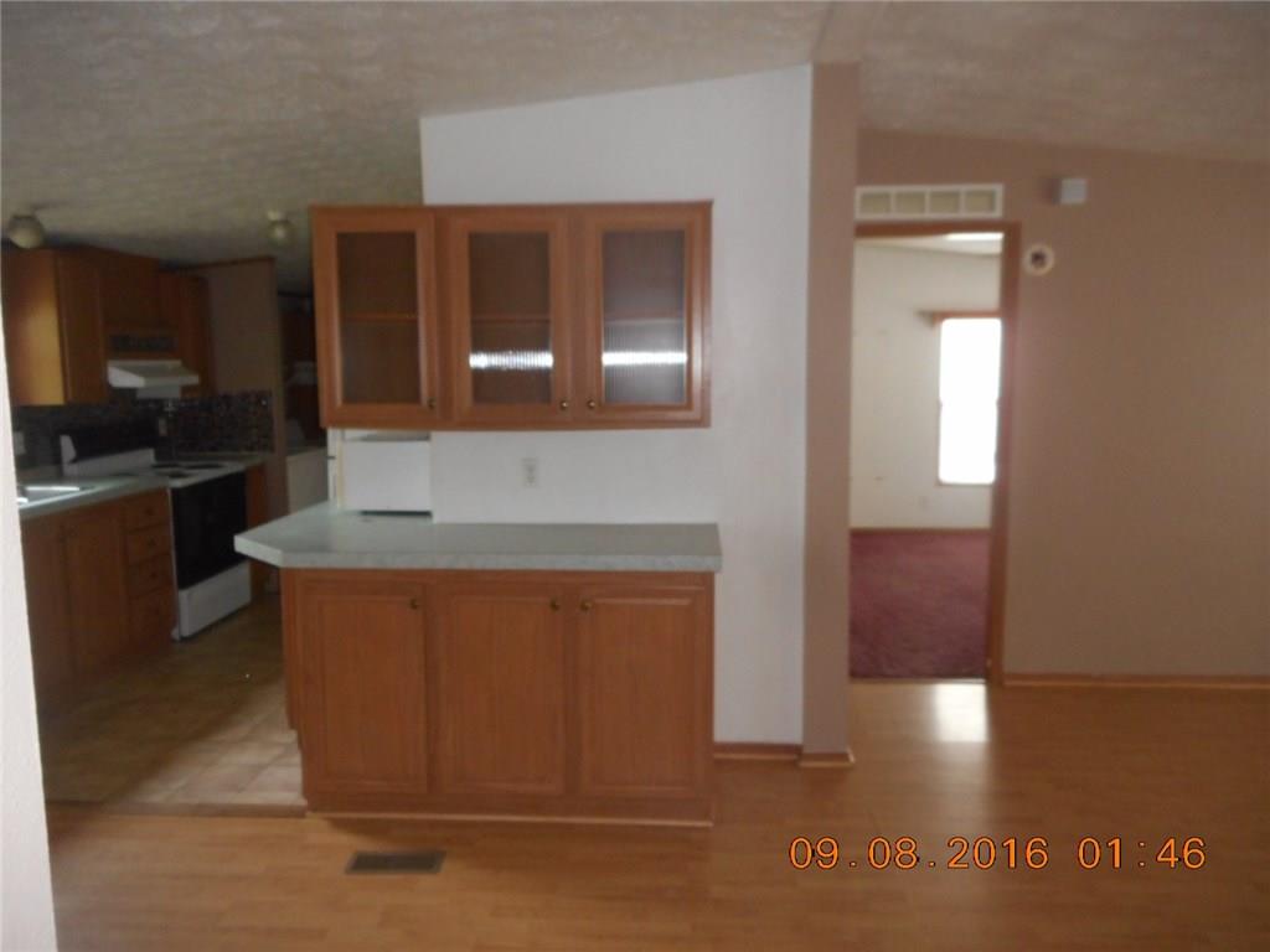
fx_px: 917
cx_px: 635
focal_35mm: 25
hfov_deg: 69.4
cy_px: 476
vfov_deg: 54.9
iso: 320
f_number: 3.7
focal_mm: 4.5
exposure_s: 1/25
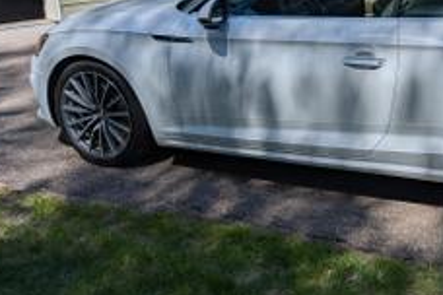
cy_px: 50
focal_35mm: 55
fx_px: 677
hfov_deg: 32.8
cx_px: 459
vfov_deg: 24.2
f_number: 1.68
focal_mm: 6.9
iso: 23
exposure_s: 1/1984
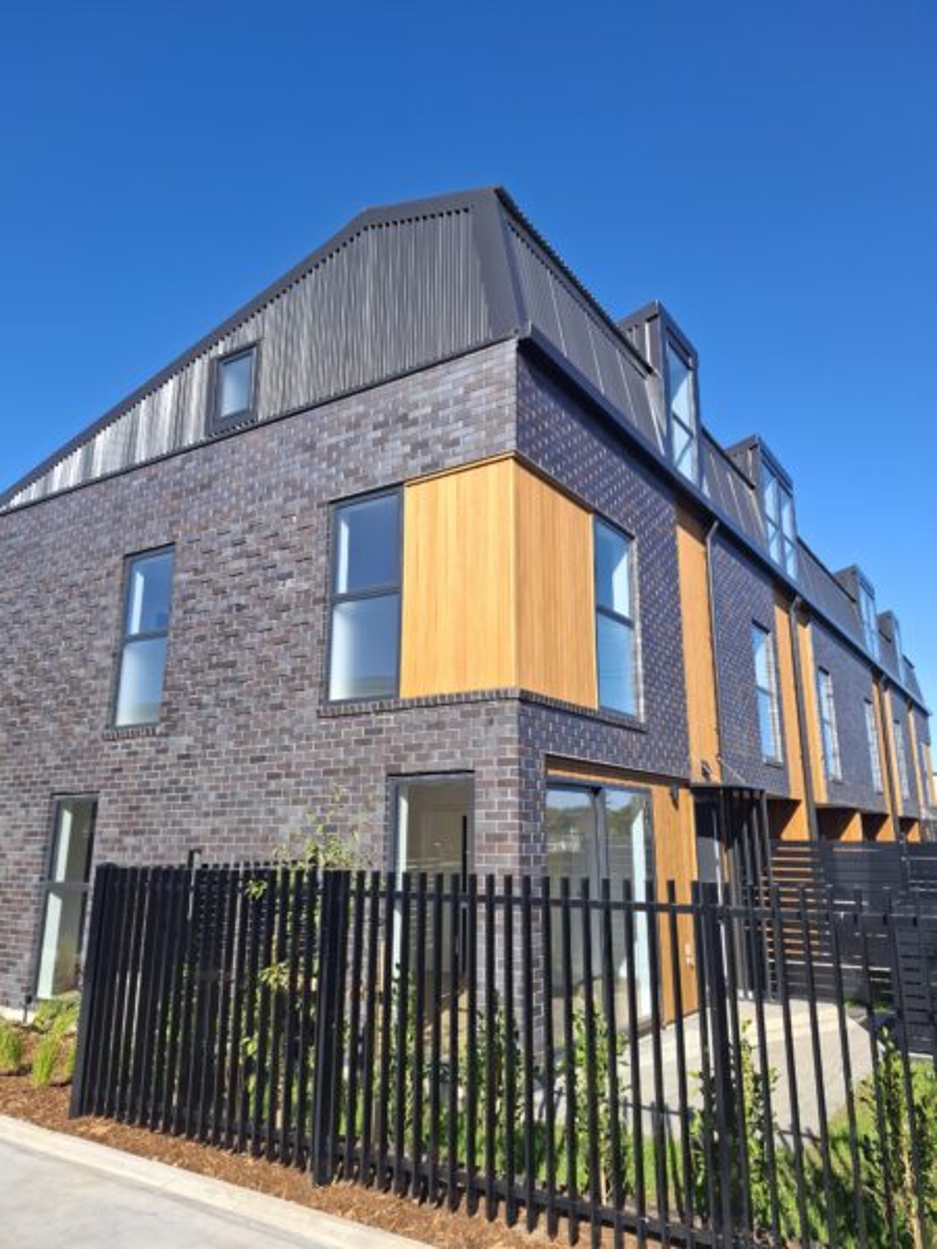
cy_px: 624
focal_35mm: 23
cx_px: 468
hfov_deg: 58.9
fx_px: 830
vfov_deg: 73.9
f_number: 1.8
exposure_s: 1/724
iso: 50
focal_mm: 5.54
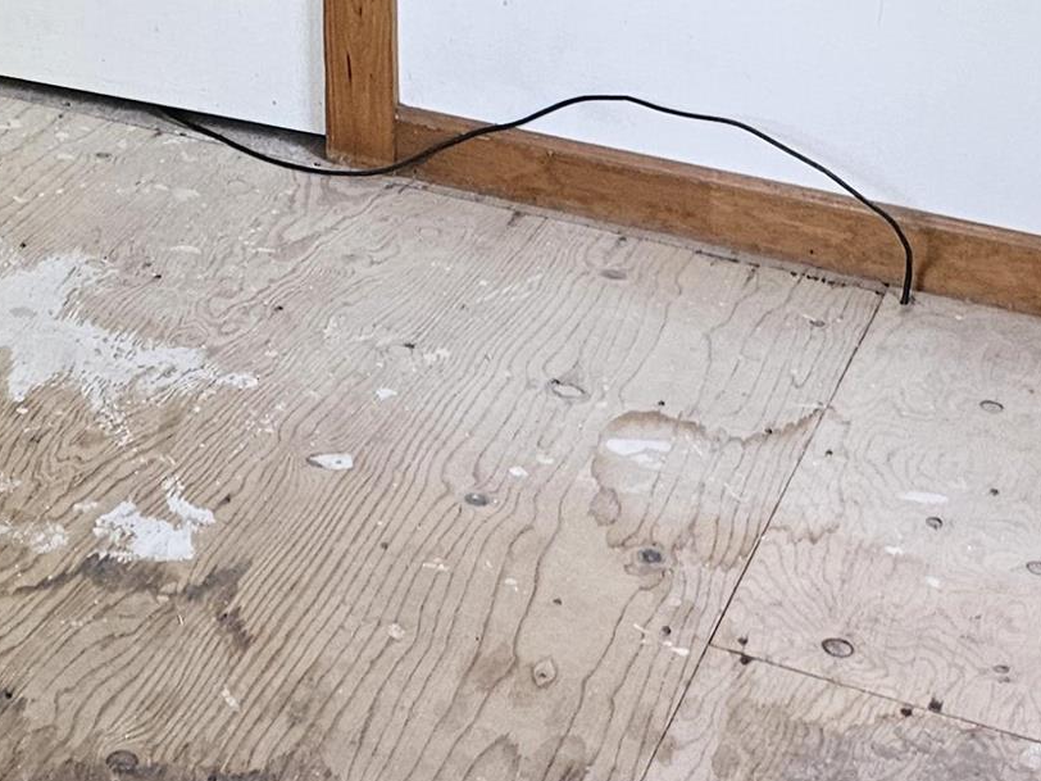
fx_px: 2616
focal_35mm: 87
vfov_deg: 14.7
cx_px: -326
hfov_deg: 20.5
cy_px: -657
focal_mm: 5.4
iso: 250
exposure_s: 1/207
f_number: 1.8
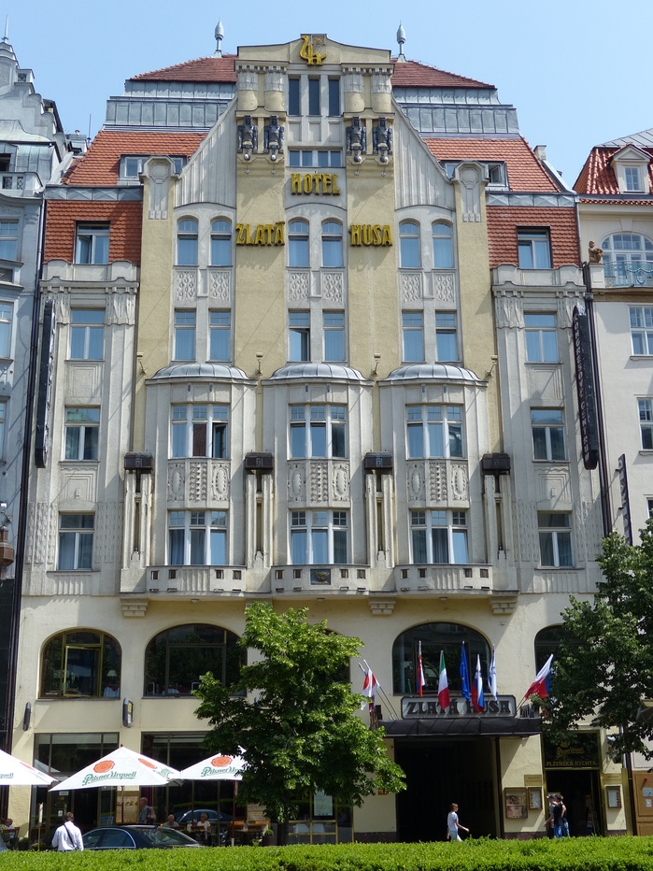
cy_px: 436
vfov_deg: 42.1
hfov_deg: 32.2
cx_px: 326
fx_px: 1132
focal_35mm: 45
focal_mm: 8.1
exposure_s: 1/640
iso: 100
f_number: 4
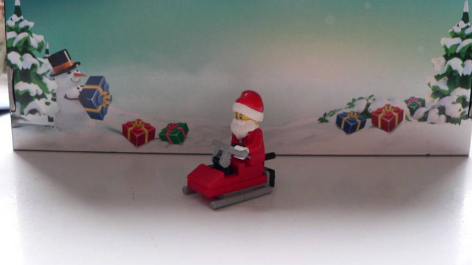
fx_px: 501
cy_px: 100
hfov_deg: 50.5
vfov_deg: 29.6
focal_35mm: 40
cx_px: 237
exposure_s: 1/20
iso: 200
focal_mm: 6
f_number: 2.8
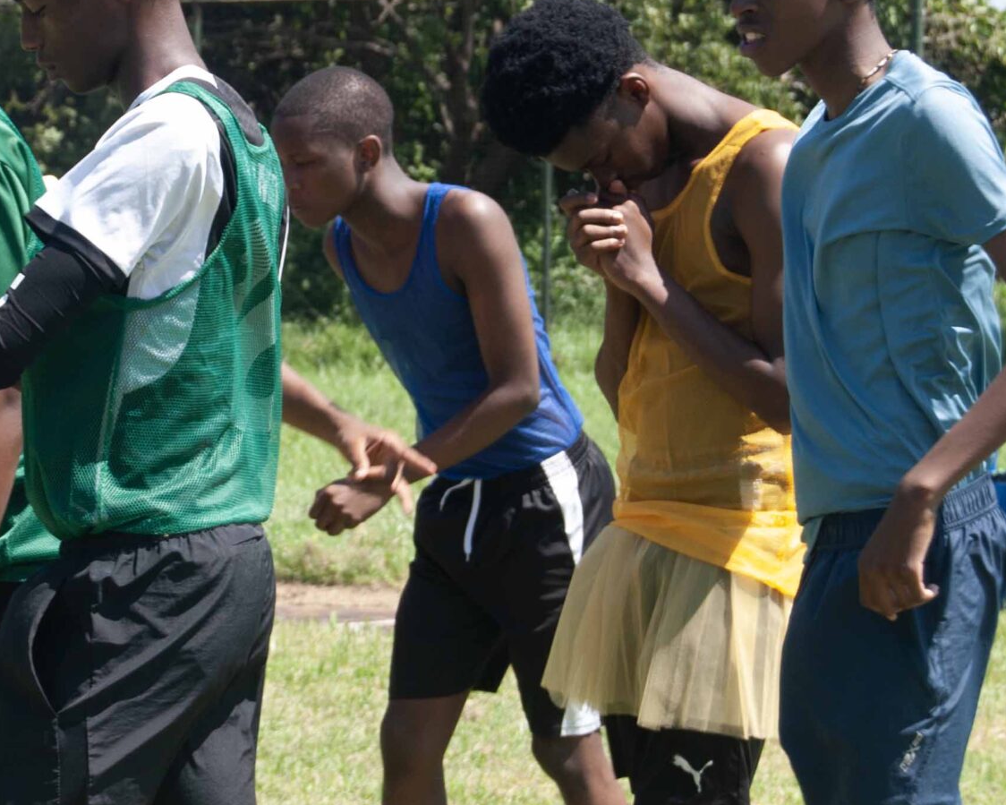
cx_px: 198
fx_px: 4972
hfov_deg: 11.5
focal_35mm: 167
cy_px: 227
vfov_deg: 9.2
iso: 100
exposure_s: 1/160
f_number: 6.3
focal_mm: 52
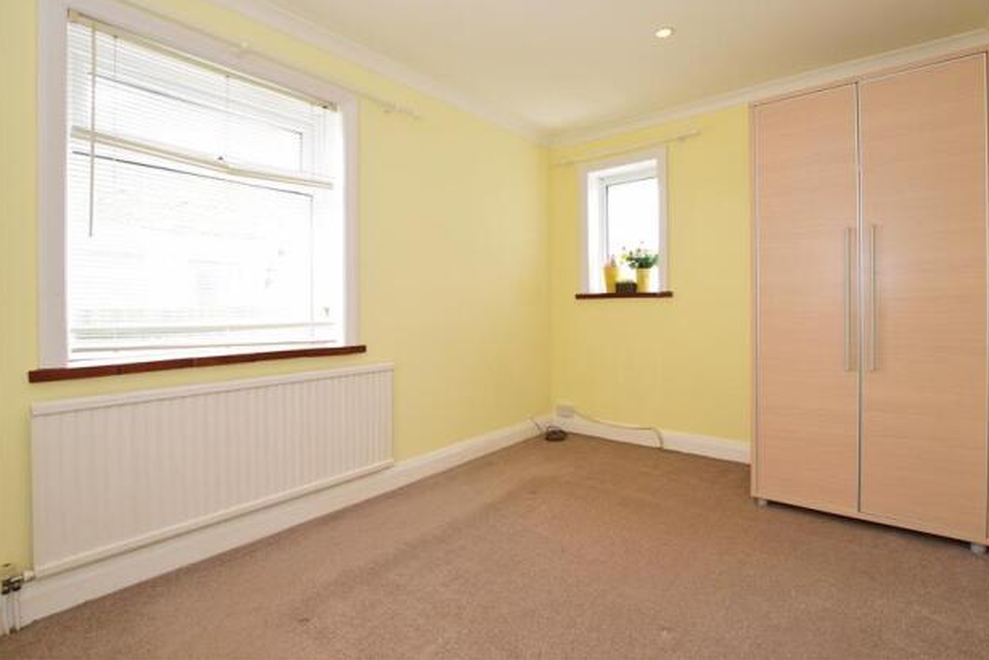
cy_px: 310
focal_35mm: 16
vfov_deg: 73.7
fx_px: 440
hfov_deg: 96.6
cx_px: 523
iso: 400
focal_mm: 10
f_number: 7.1
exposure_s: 1/25
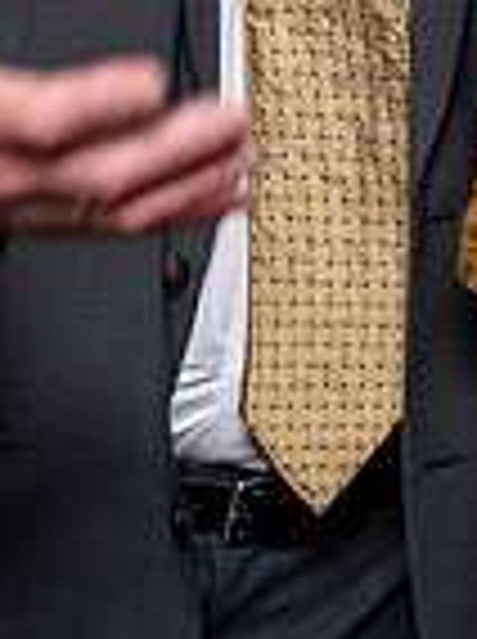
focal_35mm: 213
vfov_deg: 8.9
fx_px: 3925
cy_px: -544
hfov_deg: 7.0
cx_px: 331
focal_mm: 35
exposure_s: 1/100
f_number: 2.5
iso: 320
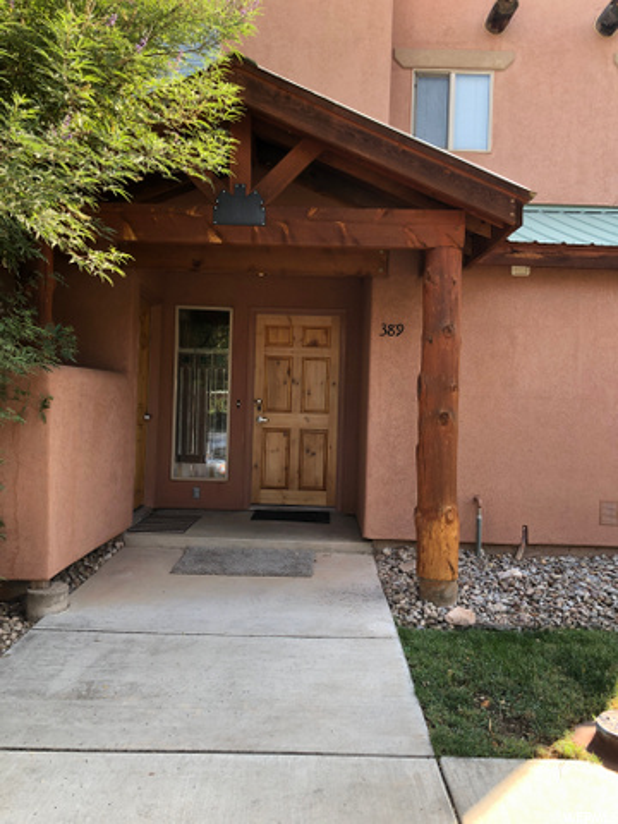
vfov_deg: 63.4
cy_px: 412
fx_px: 667
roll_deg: -1.1
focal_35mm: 28
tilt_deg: +2.6
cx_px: 309
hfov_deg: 49.7
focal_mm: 4
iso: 20
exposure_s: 1/147
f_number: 1.8
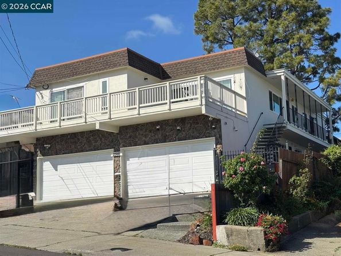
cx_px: 170
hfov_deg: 39.7
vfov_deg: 30.2
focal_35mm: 48
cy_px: 128
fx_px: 473
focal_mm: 6.76
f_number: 1.78
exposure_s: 1/2513
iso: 64
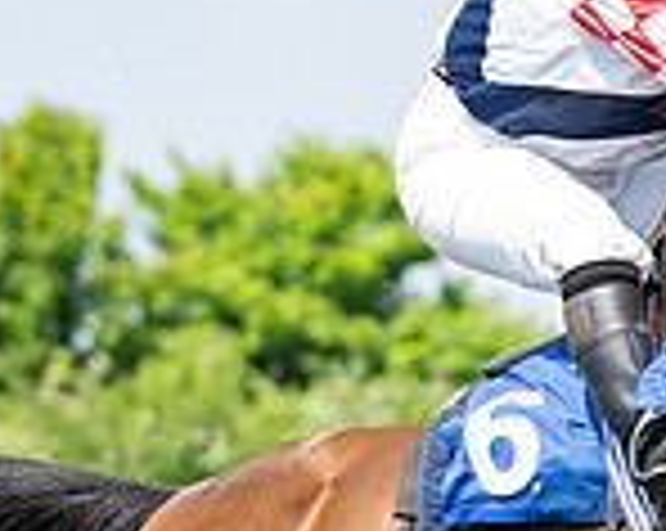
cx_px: 496
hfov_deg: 3.0
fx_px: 12697
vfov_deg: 2.4
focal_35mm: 645
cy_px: 643
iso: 400
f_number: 4
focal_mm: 115
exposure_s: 1/2000
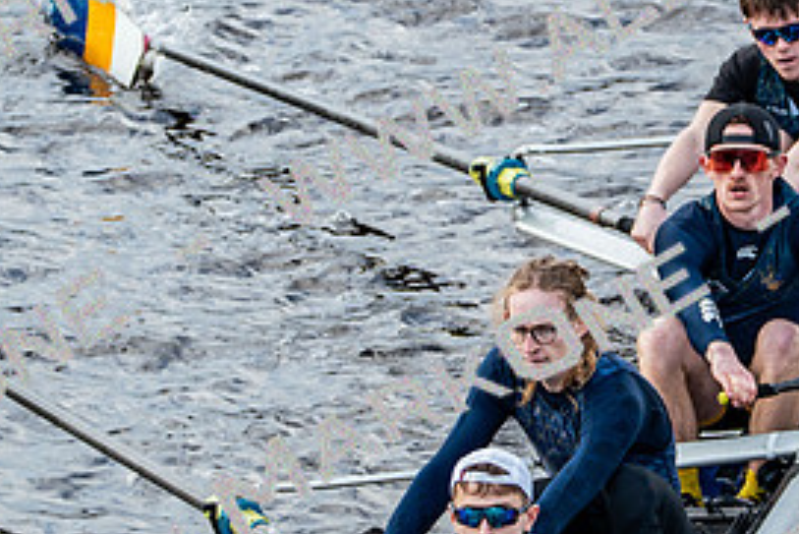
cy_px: 235
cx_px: 622
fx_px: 17320
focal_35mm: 780
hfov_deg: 2.6
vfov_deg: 1.8
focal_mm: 365
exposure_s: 1/1250
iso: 1000
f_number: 6.3
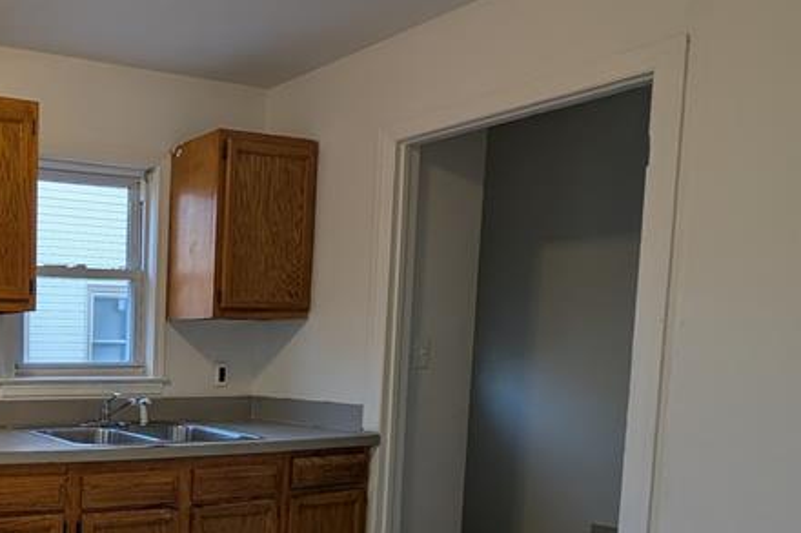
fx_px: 645
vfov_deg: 43.4
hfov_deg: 47.7
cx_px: -62
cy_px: 404
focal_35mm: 29
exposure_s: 1/40
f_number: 1.95
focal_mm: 2.23
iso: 46
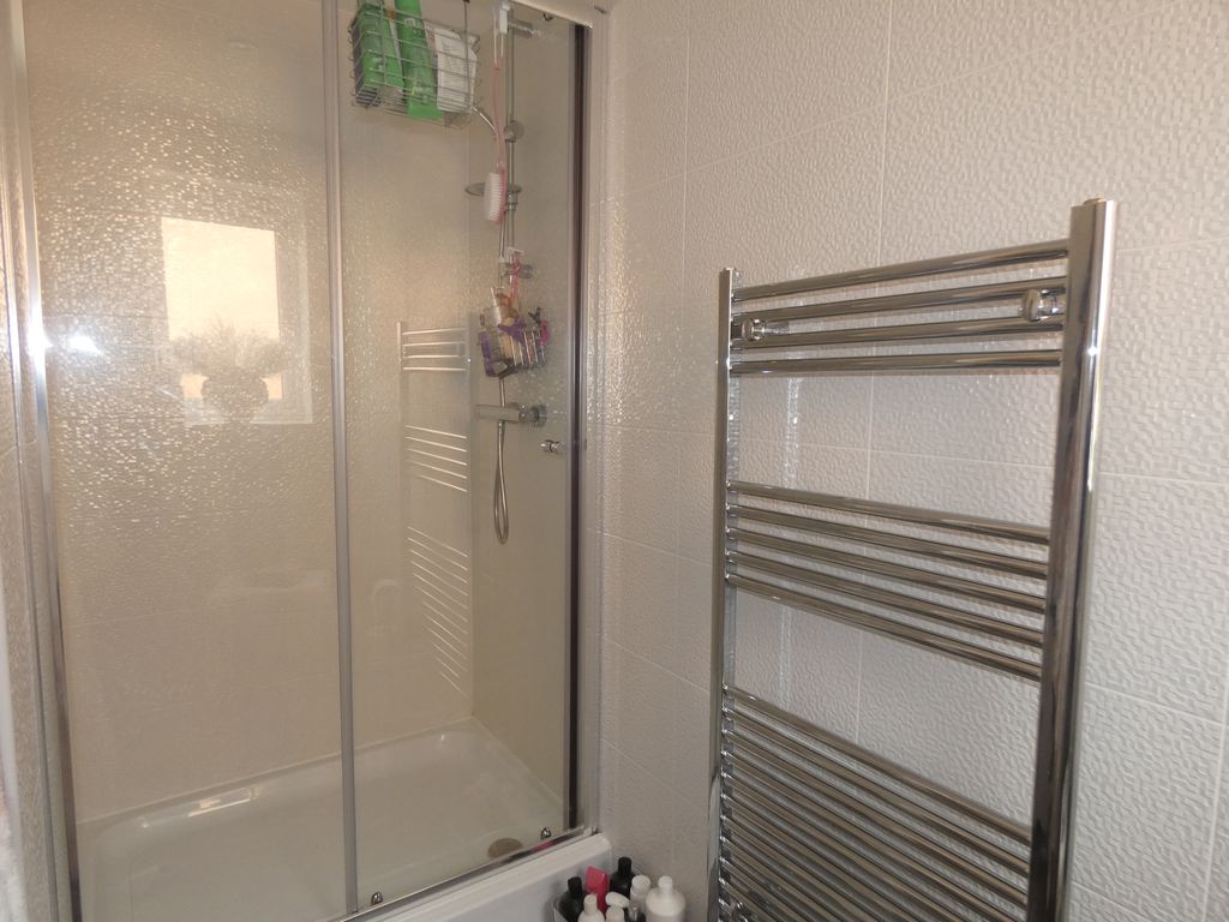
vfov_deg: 66.0
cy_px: 461
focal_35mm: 20
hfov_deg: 81.7
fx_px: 710
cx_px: 614
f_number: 2.8
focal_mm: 3.6
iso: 200
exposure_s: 1/60
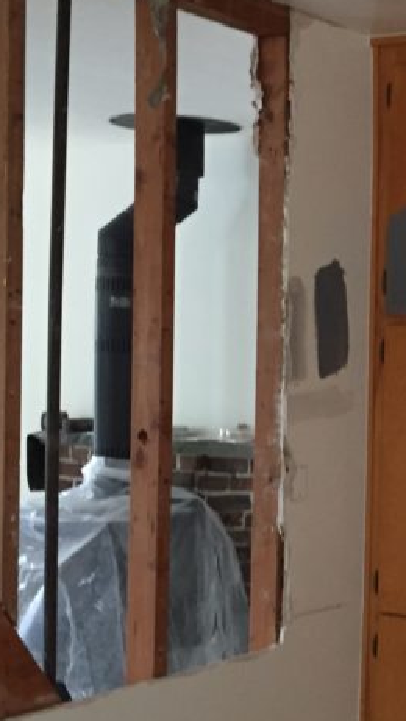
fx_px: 1339
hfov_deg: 15.8
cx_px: 609
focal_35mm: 70
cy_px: 389
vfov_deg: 30.1
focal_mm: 4.15
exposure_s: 1/17
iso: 250
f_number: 2.2
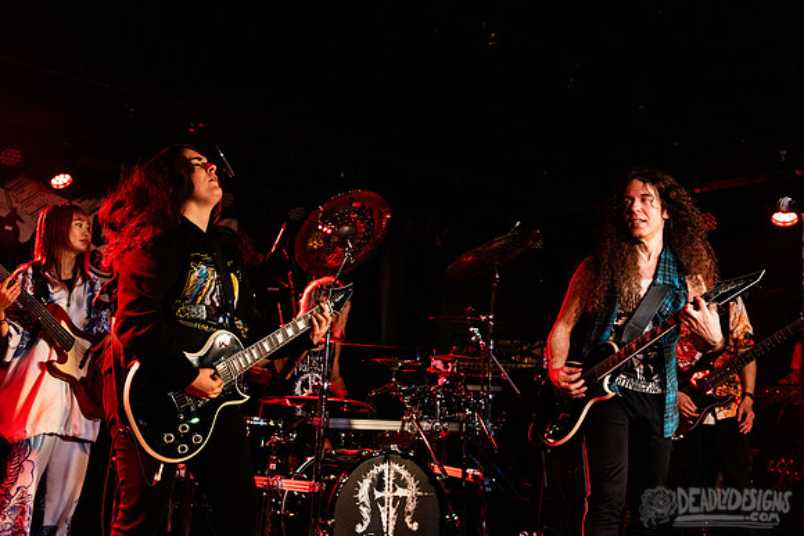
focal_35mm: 40
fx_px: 894
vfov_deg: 33.4
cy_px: 268
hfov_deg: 48.4
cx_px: 402
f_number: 3.5
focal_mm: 40
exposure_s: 1/160
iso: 2000
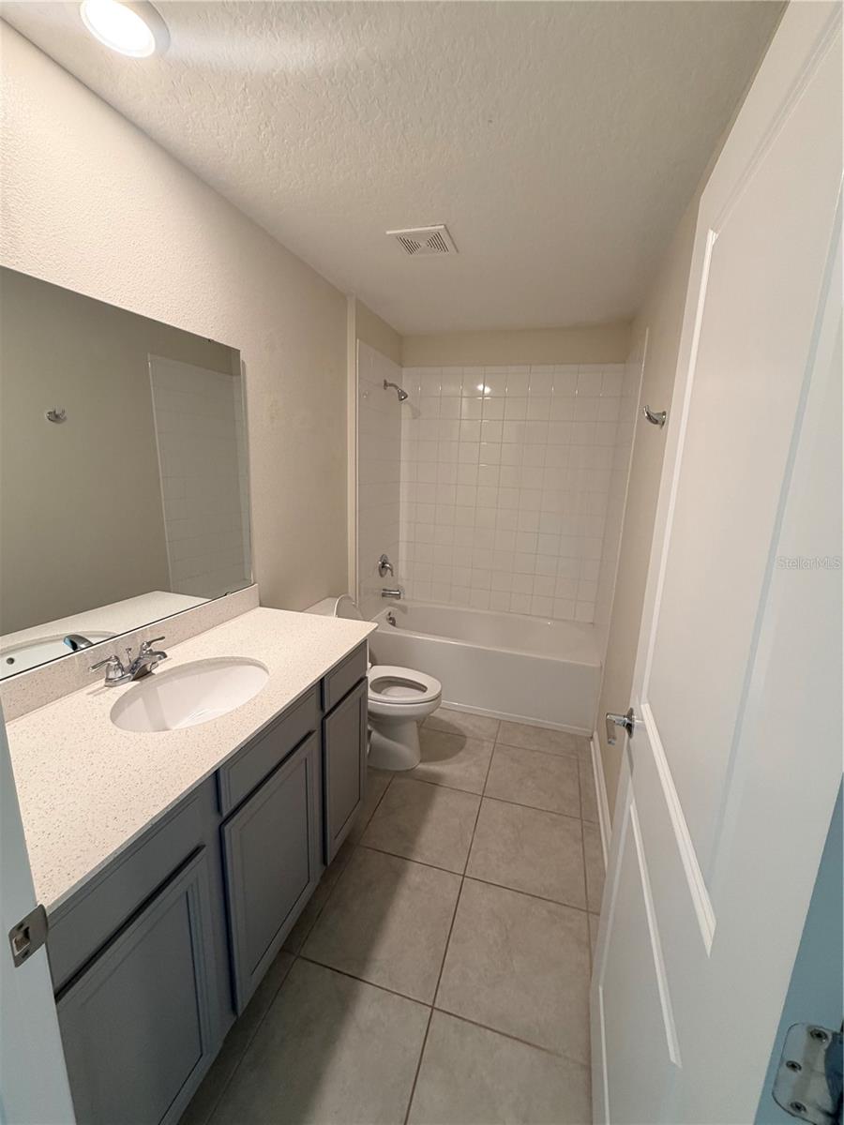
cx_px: 422
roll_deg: -0.7
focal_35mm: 14
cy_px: 562
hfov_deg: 85.7
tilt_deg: -12.2
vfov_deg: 102.1
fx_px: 455
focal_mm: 2.22
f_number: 2.2
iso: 200
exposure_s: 1/60
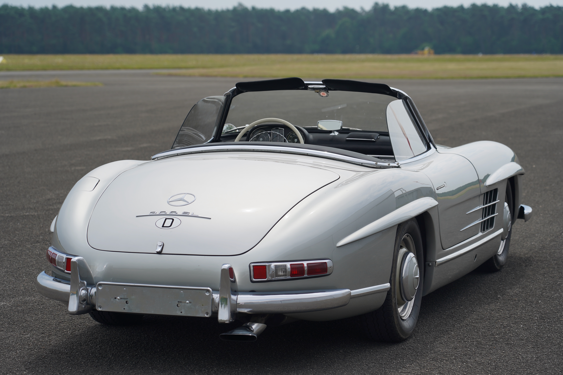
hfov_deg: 19.5
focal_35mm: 105
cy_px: 188
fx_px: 1642
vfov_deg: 13.0
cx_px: 282
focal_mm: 105
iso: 100
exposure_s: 1/250
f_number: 5.6
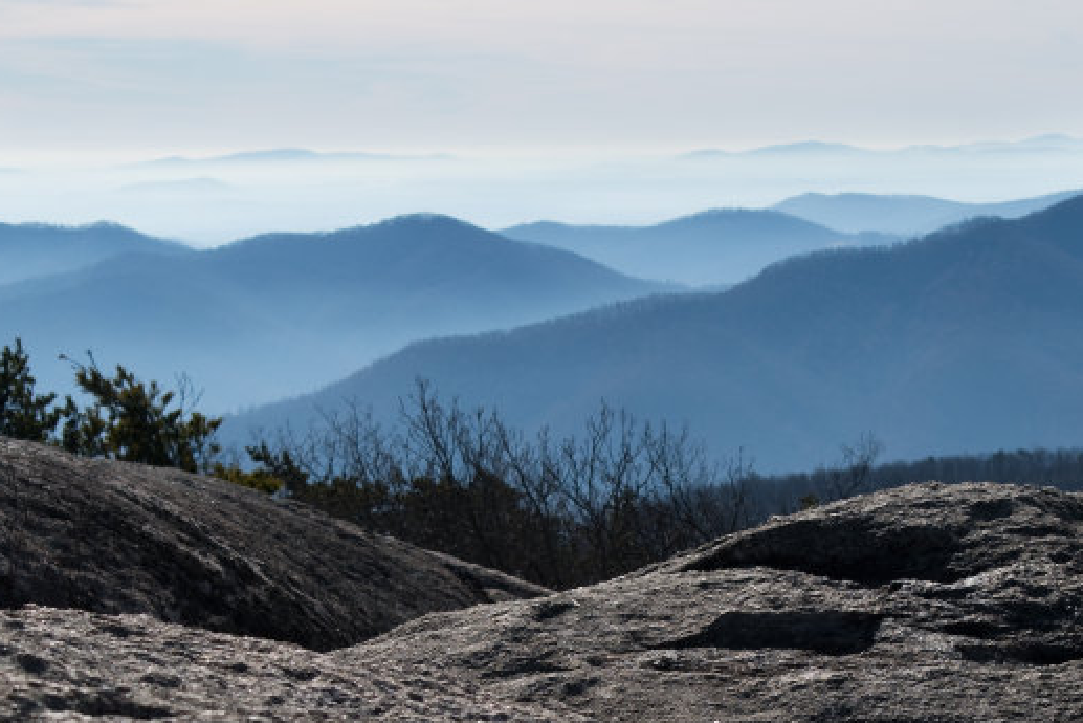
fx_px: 2919
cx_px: 612
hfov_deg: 21.0
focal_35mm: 97
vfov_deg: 14.1
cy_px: 354
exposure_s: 1/400
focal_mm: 55
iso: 100
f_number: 9
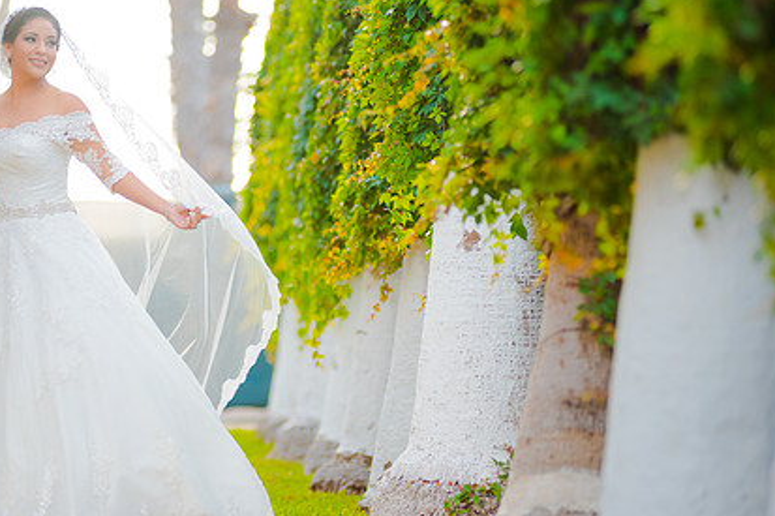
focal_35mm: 260
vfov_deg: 5.3
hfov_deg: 7.9
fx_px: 5595
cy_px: 220
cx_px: 295
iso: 320
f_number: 2.8
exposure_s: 1/640
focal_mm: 185
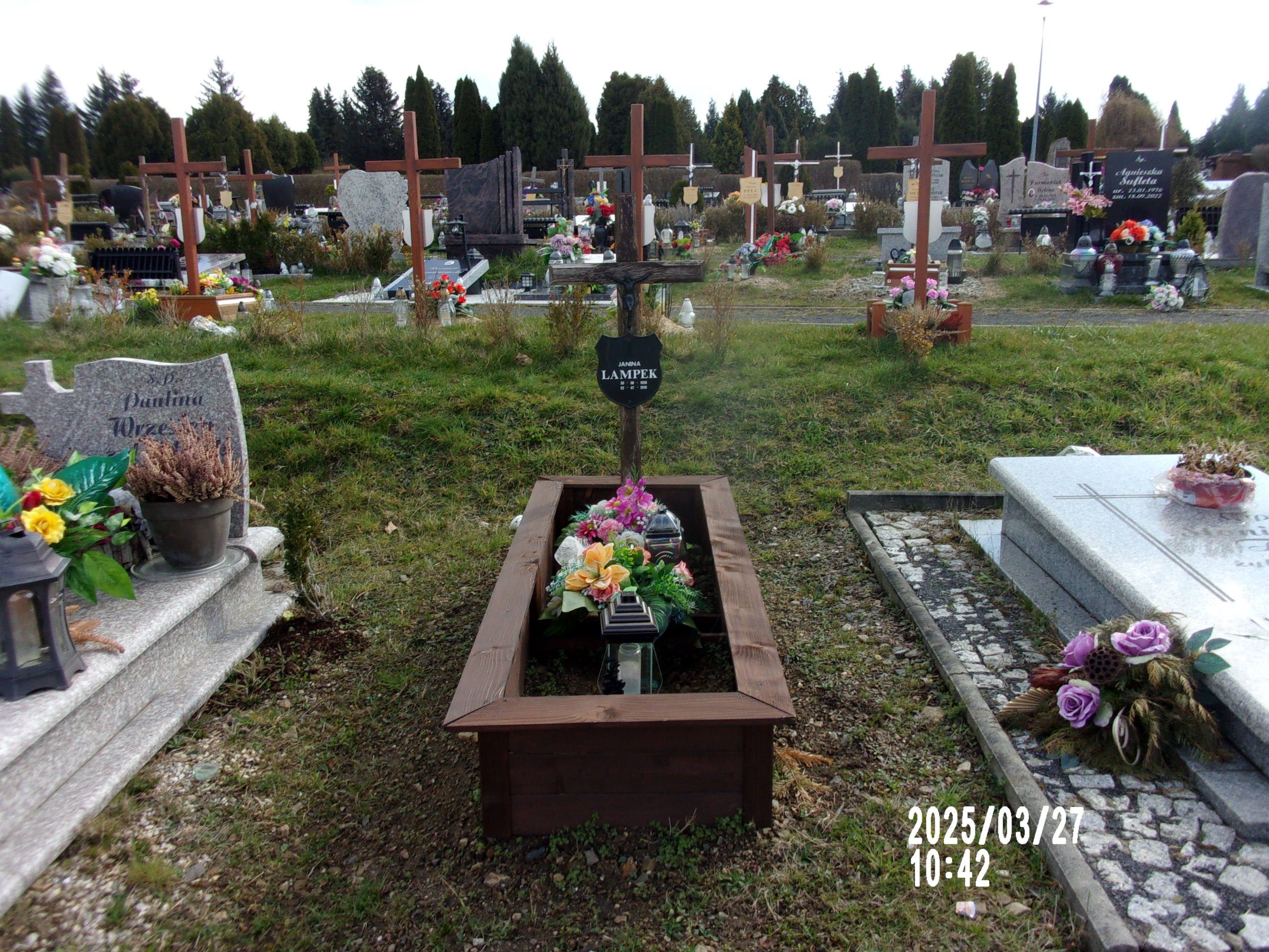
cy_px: 476
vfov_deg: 49.7
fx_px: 1026
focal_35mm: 28
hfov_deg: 63.4
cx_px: 634
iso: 80
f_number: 10.8
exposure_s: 1/40
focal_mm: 5.1
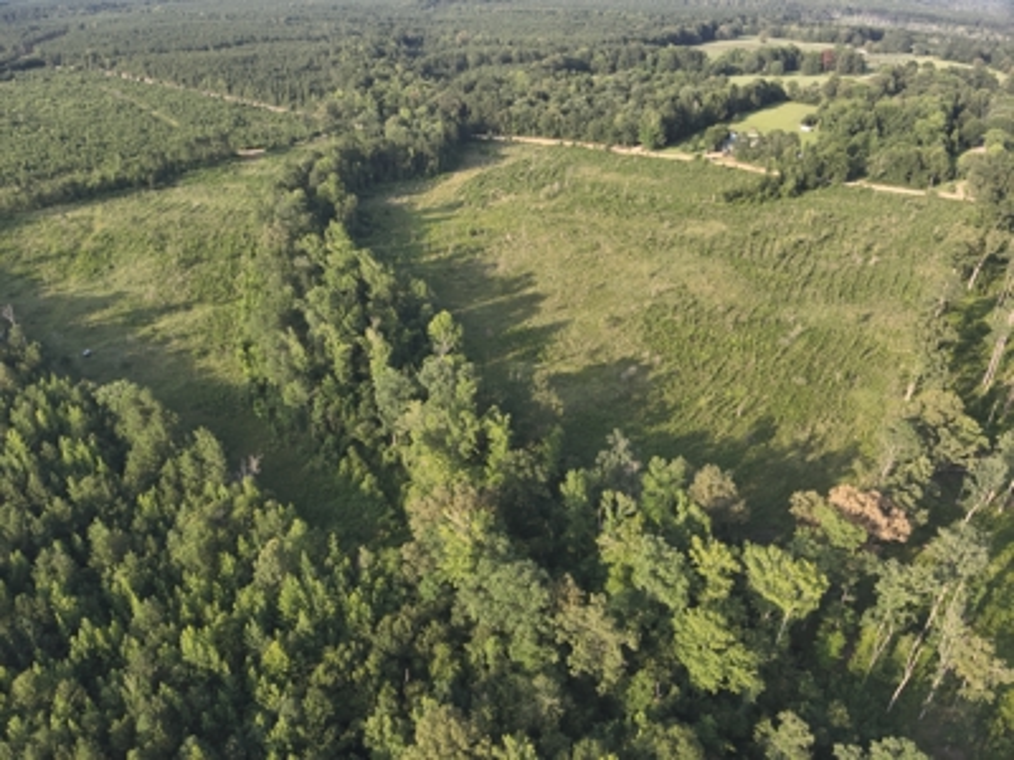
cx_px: 507
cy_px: 380
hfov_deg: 71.6
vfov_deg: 56.8
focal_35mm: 24
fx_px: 703
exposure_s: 1/320
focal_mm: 4.4
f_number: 2.8
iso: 100
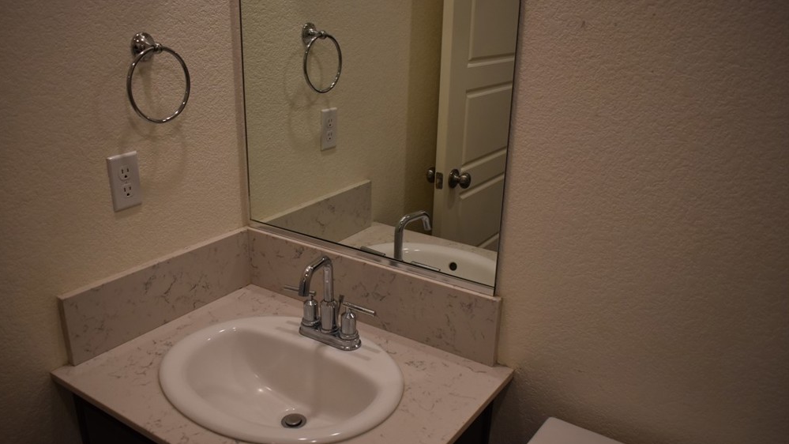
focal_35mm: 29
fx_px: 607
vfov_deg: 40.1
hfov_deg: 66.1
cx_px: 386
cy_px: 256
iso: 560
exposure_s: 1/250
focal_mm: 18
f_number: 3.5
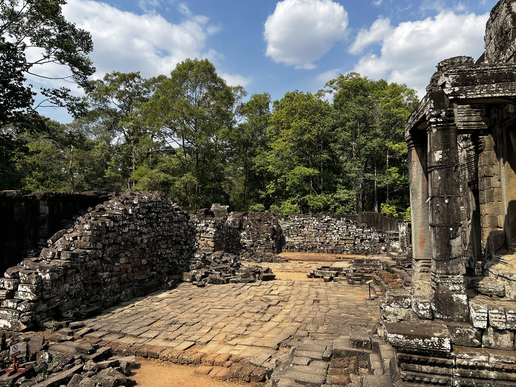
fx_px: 388
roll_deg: -0.1
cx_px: 258
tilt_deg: +2.6
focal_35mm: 26
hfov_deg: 67.3
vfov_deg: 53.1
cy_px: 194
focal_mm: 5.7
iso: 50
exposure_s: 1/3257
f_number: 1.5
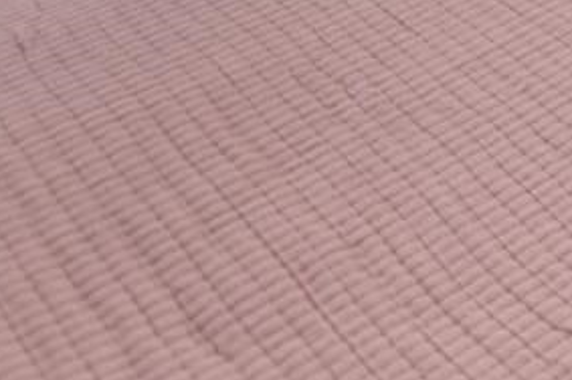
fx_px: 1365
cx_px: 1290
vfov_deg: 11.1
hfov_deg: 15.6
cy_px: -709
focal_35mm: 86
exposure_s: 1/3
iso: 100
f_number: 4.5
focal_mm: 10
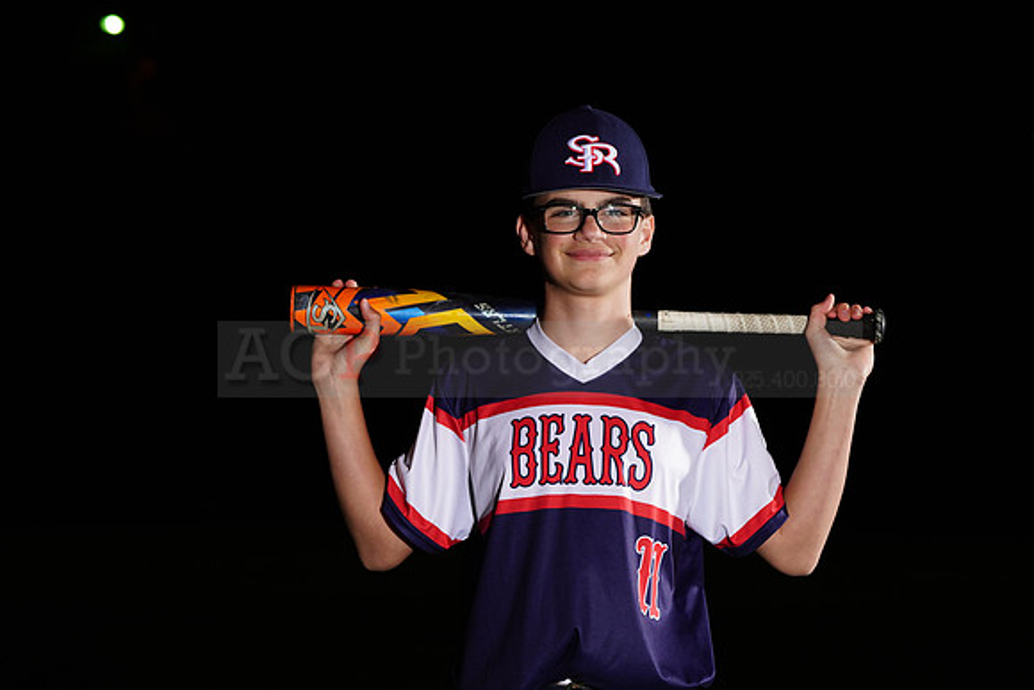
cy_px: 345
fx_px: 4482
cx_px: 517
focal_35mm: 156
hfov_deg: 13.2
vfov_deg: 8.8
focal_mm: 156
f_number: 9
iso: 400
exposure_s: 1/125
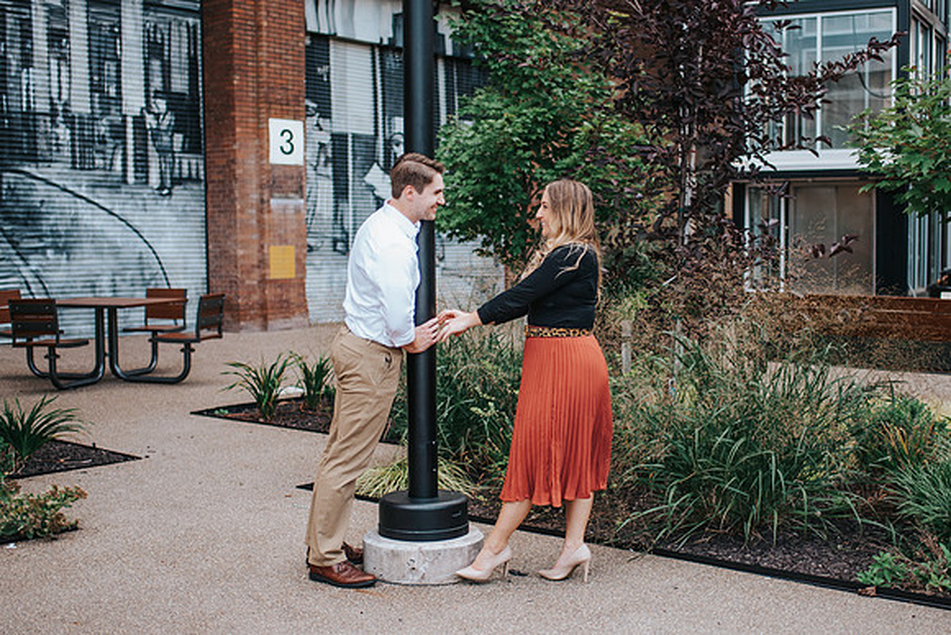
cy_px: 345
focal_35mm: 49
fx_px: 1299
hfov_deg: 40.2
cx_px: 534
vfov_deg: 27.4
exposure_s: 1/800
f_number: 1.8
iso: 800
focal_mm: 35
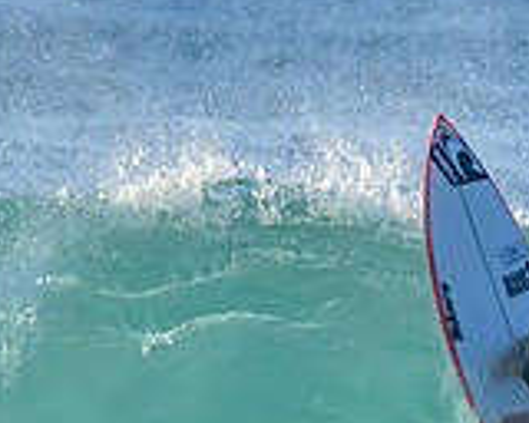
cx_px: 872
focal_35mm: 3164
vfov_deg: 0.5
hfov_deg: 0.6
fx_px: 49537
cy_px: 542
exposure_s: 1/1600
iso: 900
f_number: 11
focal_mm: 800
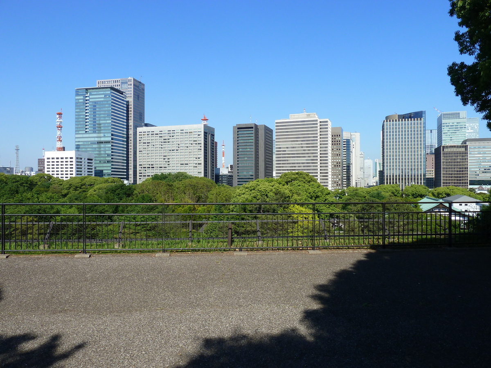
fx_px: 355
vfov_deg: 54.9
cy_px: 184
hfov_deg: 69.4
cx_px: 246
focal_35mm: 25
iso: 80
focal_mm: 4.1
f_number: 4.5
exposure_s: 1/400
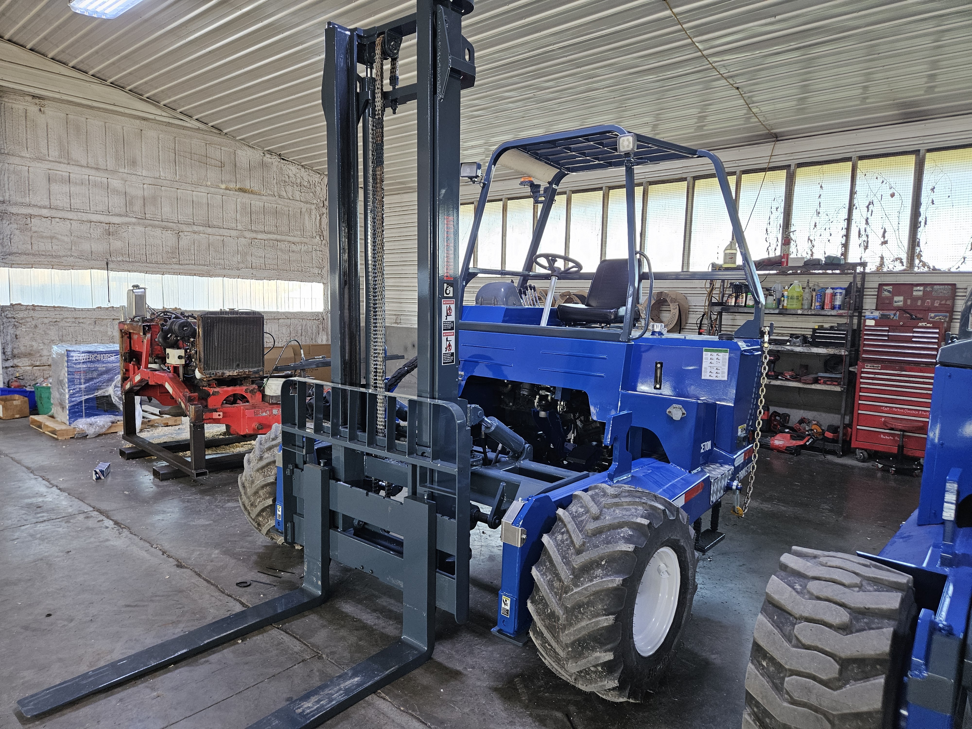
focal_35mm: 23
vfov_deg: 58.9
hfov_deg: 73.9
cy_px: 364
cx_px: 486
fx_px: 646
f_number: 1.8
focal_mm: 5.4
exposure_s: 1/170
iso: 250
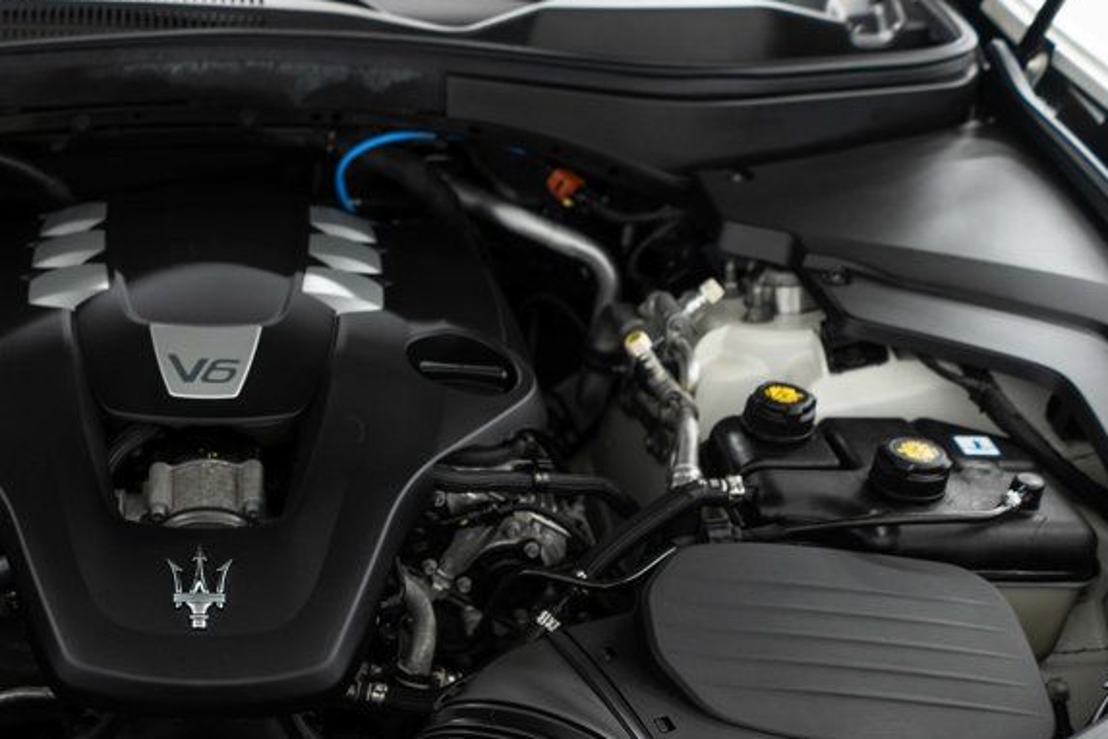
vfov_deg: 26.6
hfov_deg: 38.0
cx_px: 201
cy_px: 554
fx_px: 1539
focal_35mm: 50
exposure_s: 1/50
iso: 640
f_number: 3.2
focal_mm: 28
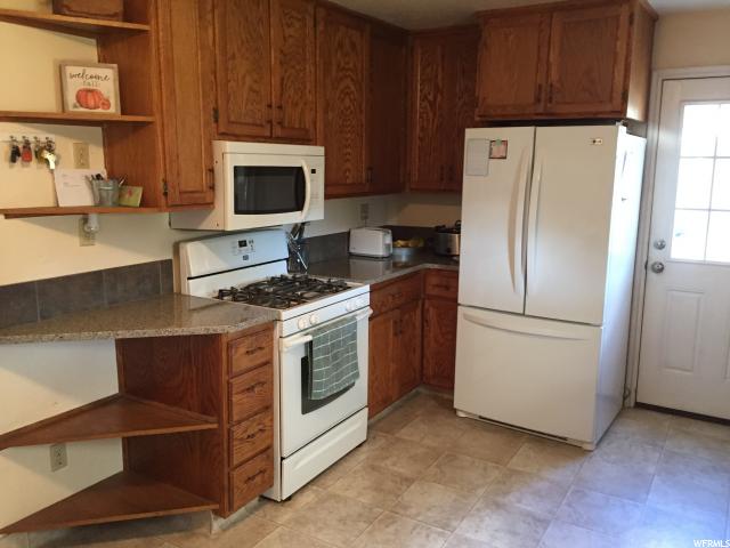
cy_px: 274
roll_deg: -0.5
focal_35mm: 29
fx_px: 612
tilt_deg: -10.0
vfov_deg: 48.2
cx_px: 365
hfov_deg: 61.7
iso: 250
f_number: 2.2
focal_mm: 4.15
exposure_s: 1/30
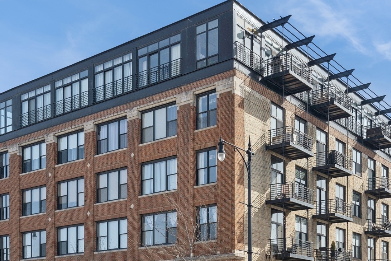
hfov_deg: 40.1
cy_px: 167
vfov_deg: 27.4
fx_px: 532
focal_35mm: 49
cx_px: 241
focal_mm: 33
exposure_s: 1/800
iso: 320
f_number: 8
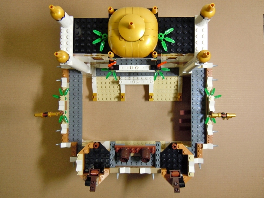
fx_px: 229
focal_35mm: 30
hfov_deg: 60.0
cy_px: 99
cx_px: 132
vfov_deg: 46.8
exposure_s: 1/15
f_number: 3.5
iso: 200
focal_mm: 5.4
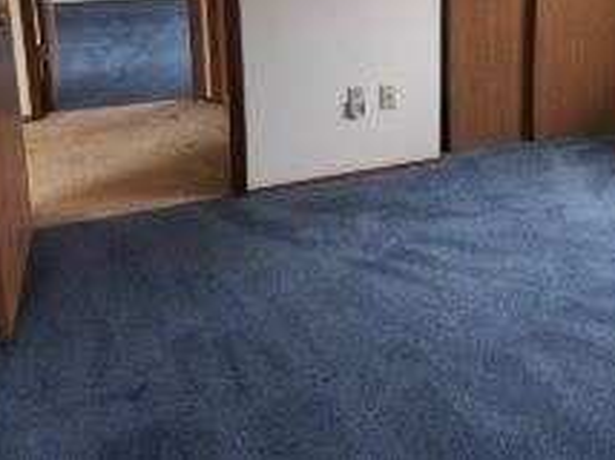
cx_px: 497
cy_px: 34
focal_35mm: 43
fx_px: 763
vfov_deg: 31.7
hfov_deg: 41.9
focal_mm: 5.4
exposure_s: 1/60.2
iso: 100
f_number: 1.8
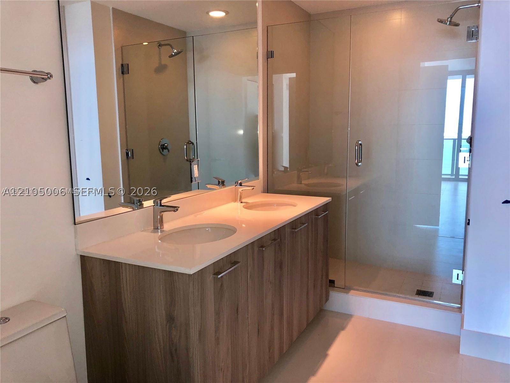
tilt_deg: -7.9
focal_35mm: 28
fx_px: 413
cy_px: 192
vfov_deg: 49.7
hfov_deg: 63.4
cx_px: 255
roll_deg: +0.0
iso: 50
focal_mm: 4
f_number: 1.8
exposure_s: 1/60
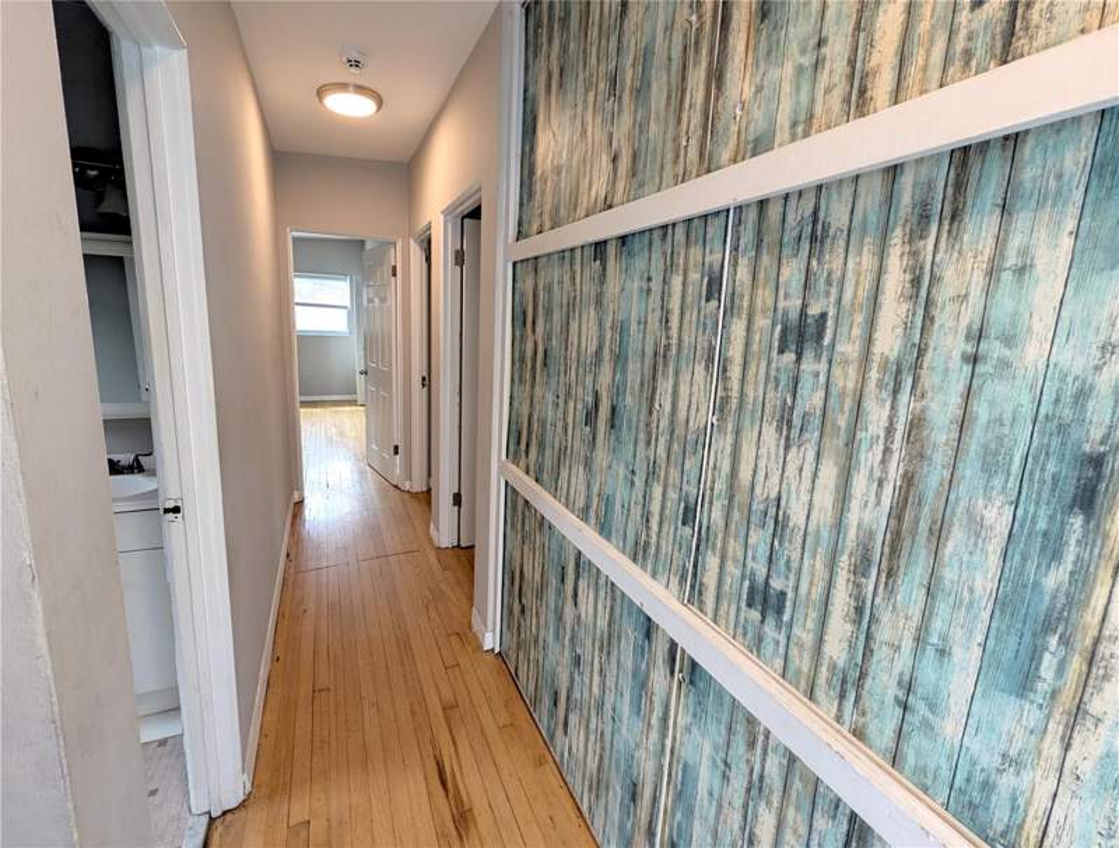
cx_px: 560
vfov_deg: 94.9
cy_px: 424
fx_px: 389
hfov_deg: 110.3
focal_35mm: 12
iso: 42
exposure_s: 1/81.6
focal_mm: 2.02
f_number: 1.7
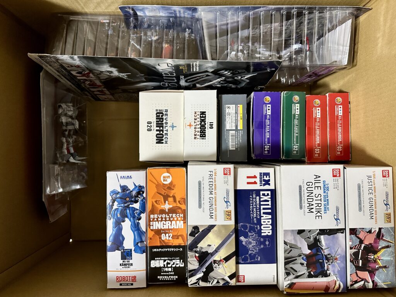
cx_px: 198
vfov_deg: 56.8
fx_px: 275
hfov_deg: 71.6
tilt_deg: -88.7
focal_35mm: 24
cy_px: 148
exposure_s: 1/60
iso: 320
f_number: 1.78
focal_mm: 6.86
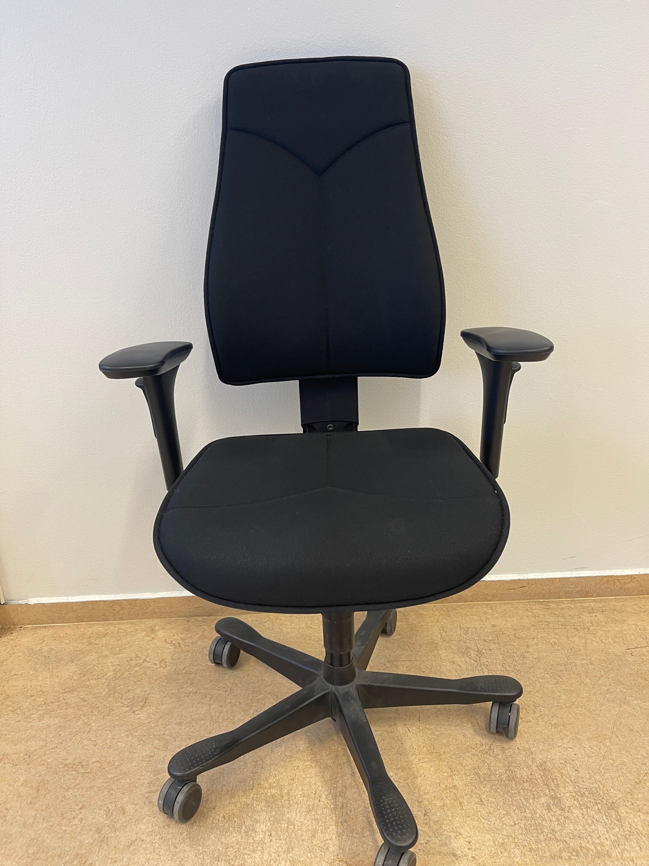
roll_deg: +2.2
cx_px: 324
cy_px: 433
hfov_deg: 53.0
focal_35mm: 26
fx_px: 650
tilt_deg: -22.0
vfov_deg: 67.3
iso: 80
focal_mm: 5.1
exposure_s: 1/50
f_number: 1.6
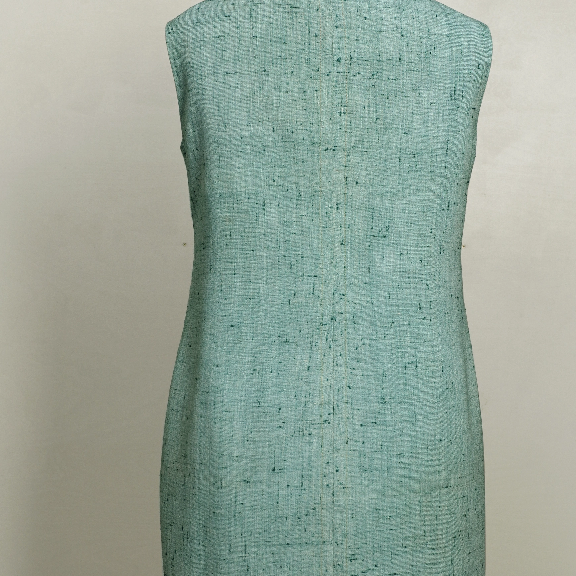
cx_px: 314
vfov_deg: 25.3
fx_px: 1280
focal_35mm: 68
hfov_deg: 25.3
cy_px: 359
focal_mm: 32
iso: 200
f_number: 6.3
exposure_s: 1/30
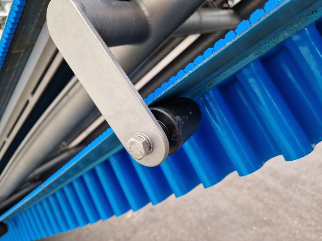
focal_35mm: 23
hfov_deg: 73.9
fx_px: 214
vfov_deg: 58.9
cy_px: 120
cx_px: 161
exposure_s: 1/180
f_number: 1.8
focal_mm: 5.4
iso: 50
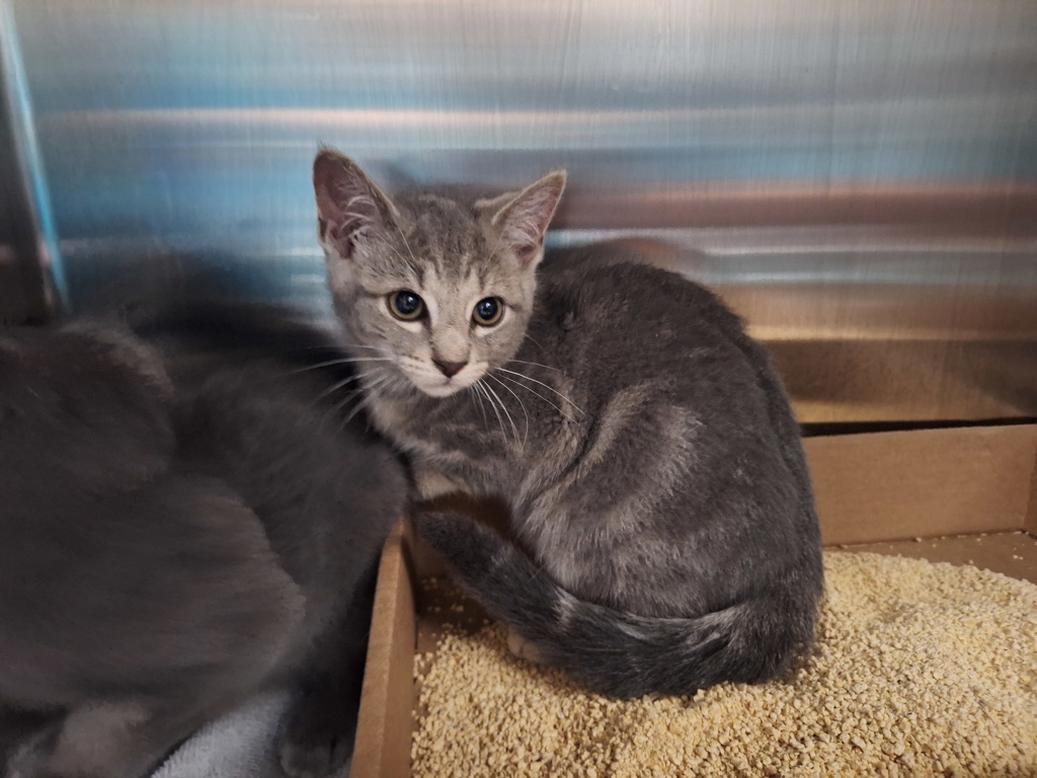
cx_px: 518
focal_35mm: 23
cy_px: 389
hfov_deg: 73.9
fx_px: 689
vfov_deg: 58.9
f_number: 1.8
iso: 800
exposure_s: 1/20
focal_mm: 5.54
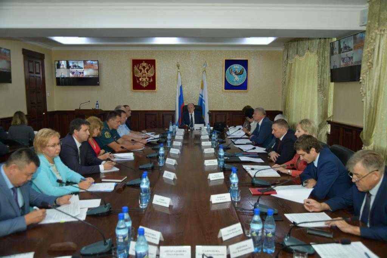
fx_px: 312
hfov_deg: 63.7
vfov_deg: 45.0
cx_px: 194
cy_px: 129
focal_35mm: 29
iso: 560
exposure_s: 1/60
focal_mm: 29
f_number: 5.6
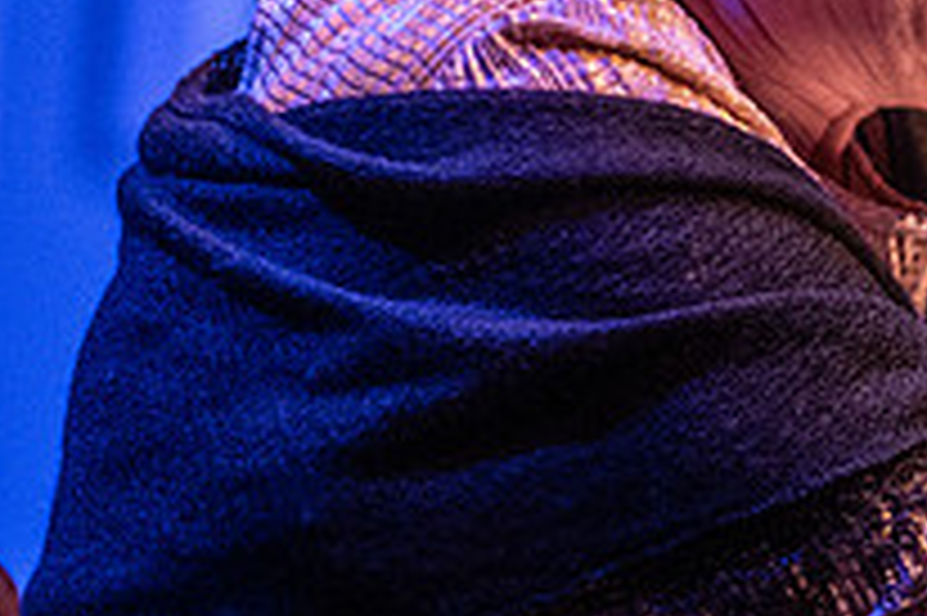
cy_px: -62
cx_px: 1304
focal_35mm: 267
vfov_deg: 5.1
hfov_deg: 7.6
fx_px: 6870
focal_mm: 56
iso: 2000
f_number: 1.4
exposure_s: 1/250
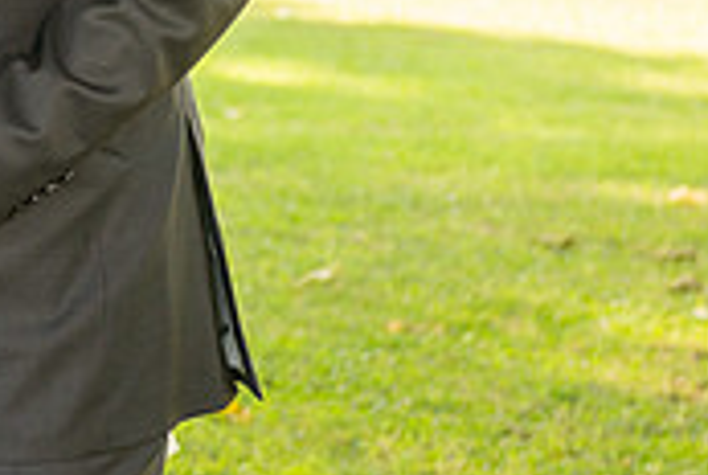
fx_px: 4728
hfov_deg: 8.4
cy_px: -30
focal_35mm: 240
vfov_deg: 5.7
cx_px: -230
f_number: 3.5
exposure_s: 1/200
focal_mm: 52
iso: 200
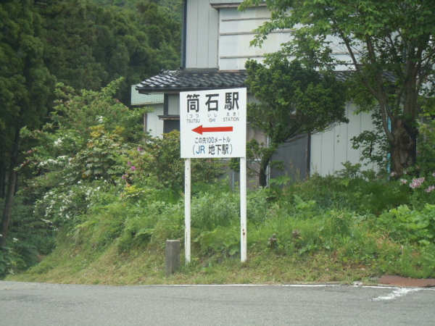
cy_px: 163
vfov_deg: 16.6
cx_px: 218
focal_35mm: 89
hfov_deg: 22.0
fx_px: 1118
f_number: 4.4
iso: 200
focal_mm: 16
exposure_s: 1/100
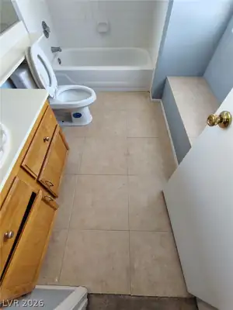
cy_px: 155
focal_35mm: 16
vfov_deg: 94.5
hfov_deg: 78.1
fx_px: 144
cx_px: 116
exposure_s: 1/50
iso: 321
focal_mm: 2.13
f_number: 2.2
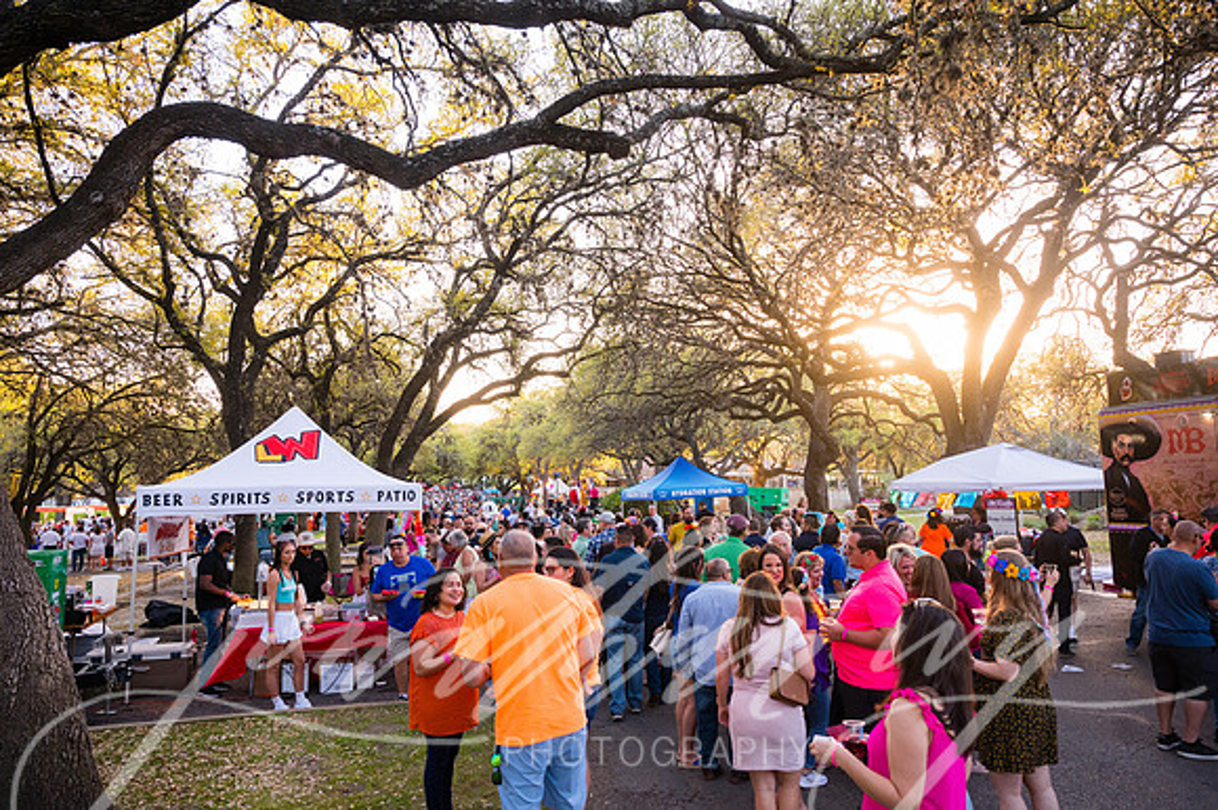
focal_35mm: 24
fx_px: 812
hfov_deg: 73.8
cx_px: 609
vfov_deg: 53.1
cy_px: 405
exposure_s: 1/640
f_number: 4
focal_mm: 24
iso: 1600
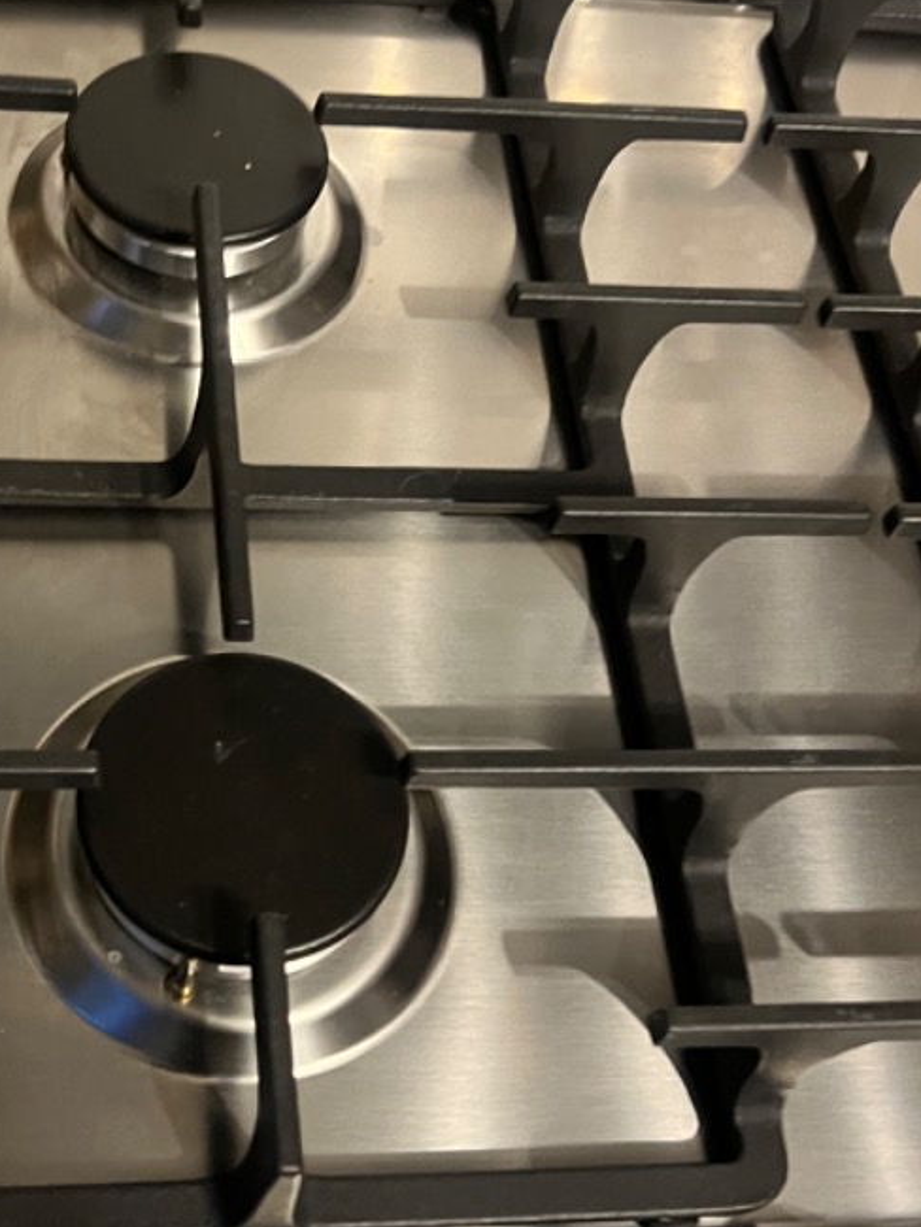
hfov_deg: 29.8
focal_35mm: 48
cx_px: 232
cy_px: 595
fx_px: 1702
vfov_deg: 39.6
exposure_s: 1/60
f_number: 1.5
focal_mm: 5.7
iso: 400
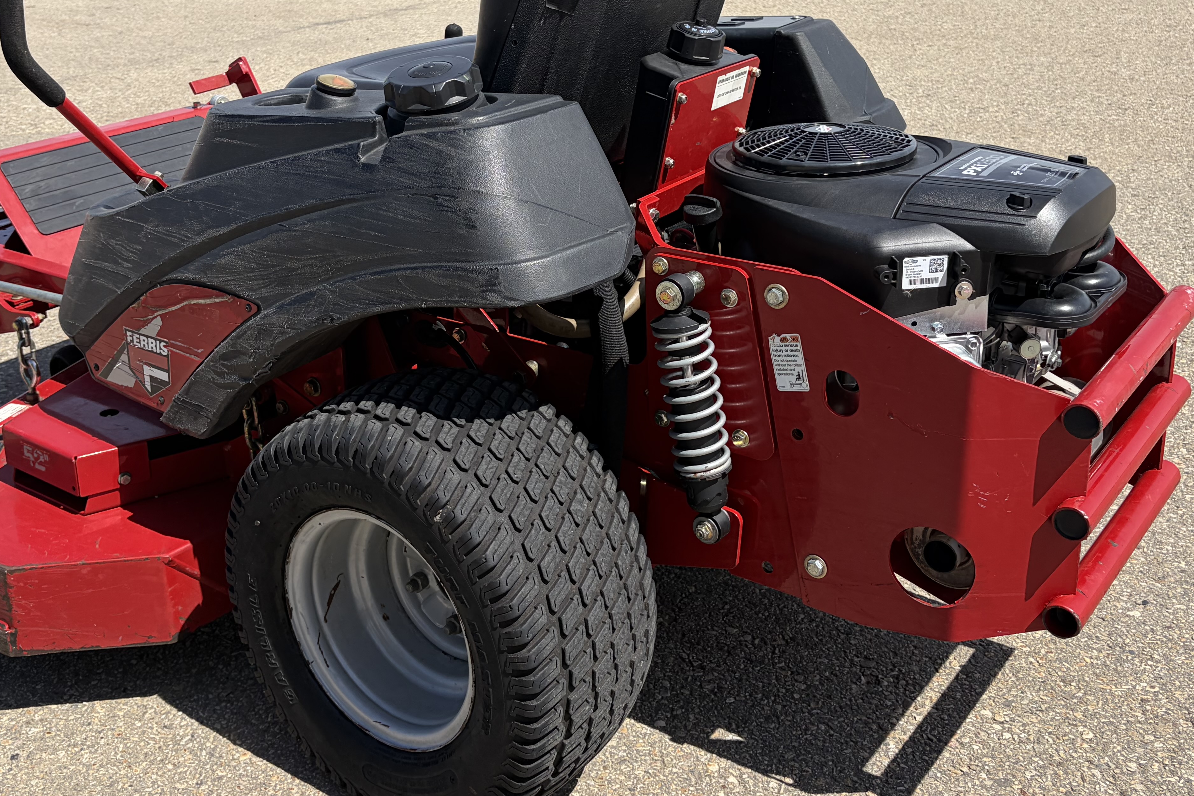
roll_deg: +1.3
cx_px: 551
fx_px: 1360
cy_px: 268
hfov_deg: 47.4
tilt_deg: -18.9
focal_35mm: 41
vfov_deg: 32.4
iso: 50
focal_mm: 5.96
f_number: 1.6
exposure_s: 1/2747
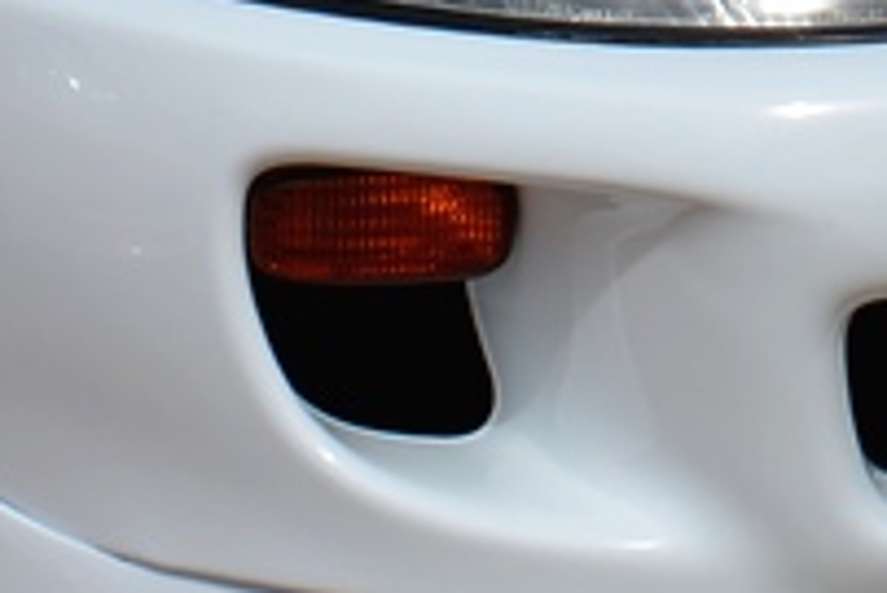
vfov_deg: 3.5
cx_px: 927
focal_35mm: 392
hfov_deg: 5.2
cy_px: -529
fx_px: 9665
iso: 100
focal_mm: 44
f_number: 10
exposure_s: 1/400
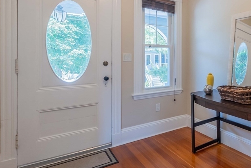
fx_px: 174
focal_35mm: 25
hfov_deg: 63.8
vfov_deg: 51.0
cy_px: 67
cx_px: 208
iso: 800
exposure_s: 1/125
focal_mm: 15
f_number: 7.1
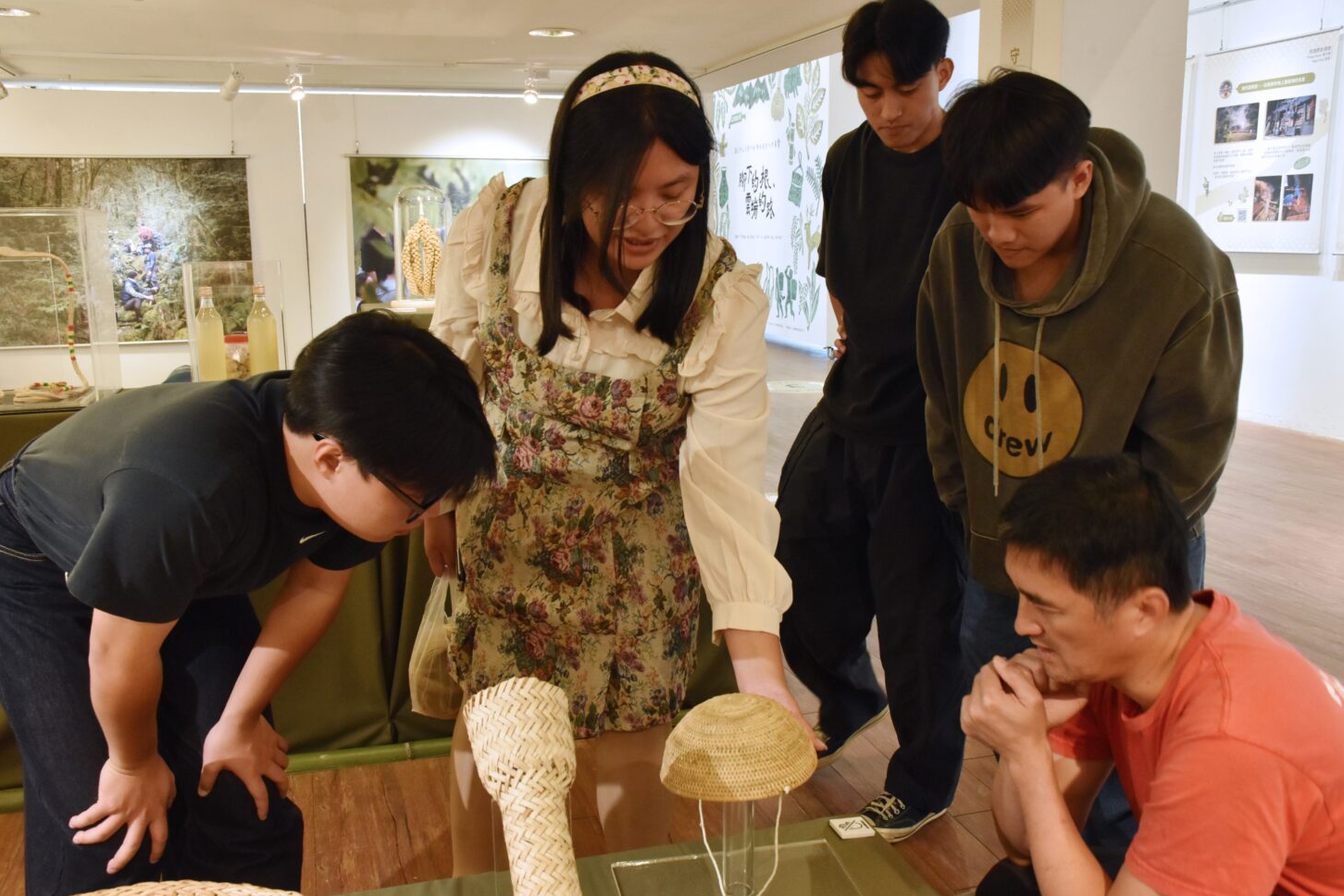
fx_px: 1157
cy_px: 454
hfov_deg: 60.3
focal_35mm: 31
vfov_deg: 42.3
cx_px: 693
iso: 1600
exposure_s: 1/50
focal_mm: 20
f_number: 8
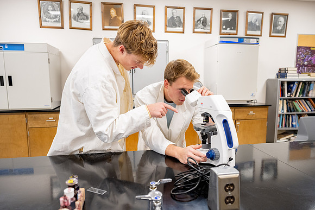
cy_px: 107
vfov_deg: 48.4
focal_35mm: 27
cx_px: 165
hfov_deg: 67.9
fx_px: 234
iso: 1000
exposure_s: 1/160
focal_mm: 25.5
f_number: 3.2
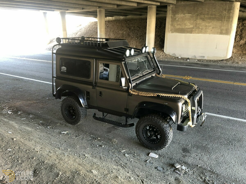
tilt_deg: -15.7
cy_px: 92
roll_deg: +0.0
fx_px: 199
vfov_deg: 49.7
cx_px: 123
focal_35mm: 28
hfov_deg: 63.4
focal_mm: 4
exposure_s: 1/17
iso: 40
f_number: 1.8
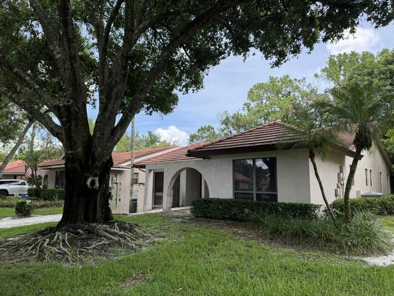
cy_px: 148
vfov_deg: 56.8
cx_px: 197
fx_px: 273
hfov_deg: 71.6
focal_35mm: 24
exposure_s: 1/1032
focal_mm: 6.76
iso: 100
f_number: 1.78
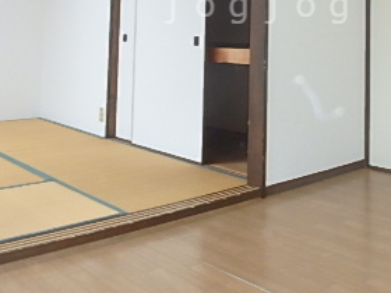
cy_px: 7
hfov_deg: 39.2
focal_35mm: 48
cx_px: 260
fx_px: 542
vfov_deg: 28.6
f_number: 3.5
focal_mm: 3.7
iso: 250
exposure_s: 1/30
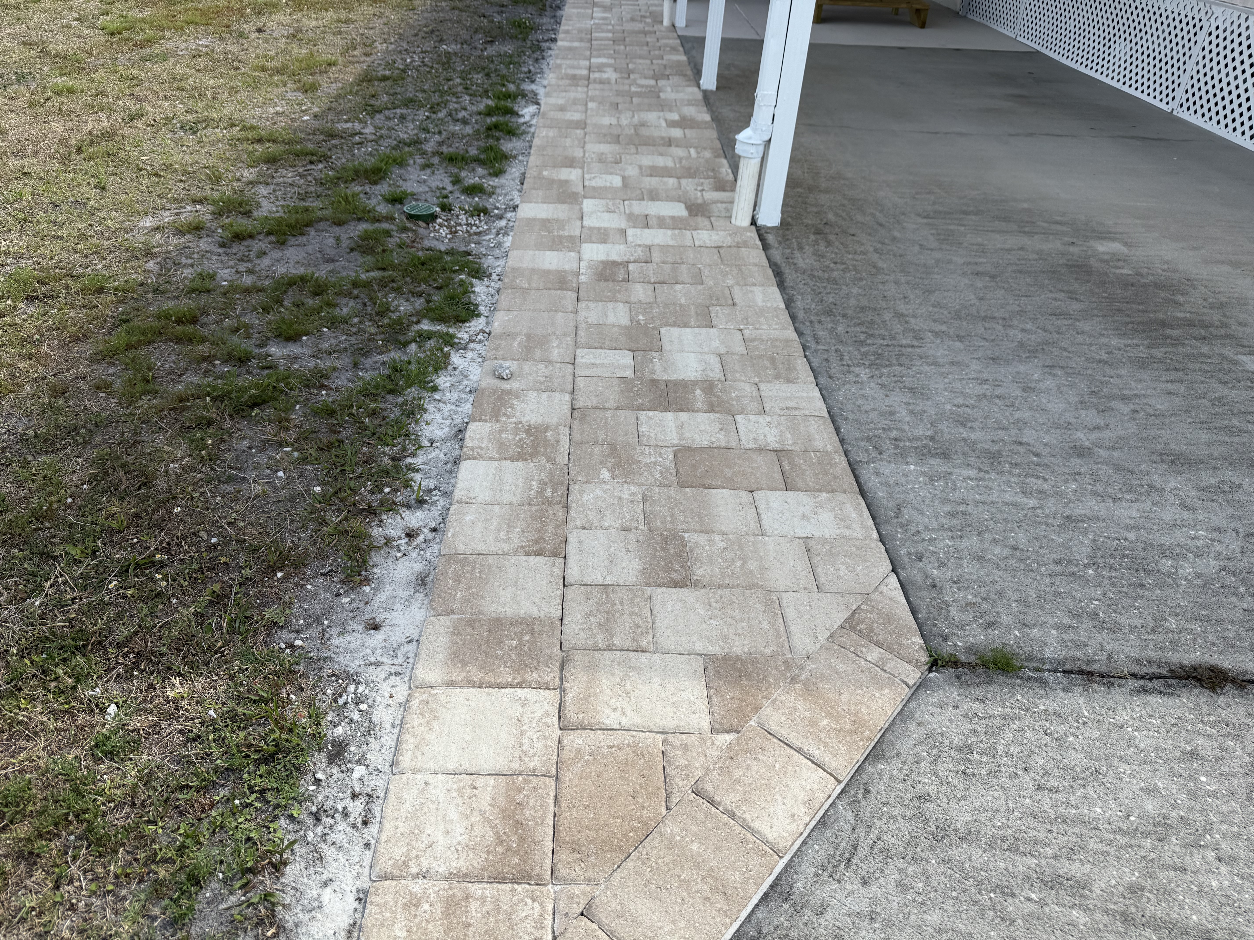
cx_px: 627
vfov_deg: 56.8
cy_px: 470
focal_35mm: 24
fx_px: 869
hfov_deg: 71.6
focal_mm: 6.76
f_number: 1.78
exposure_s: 1/3759
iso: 80
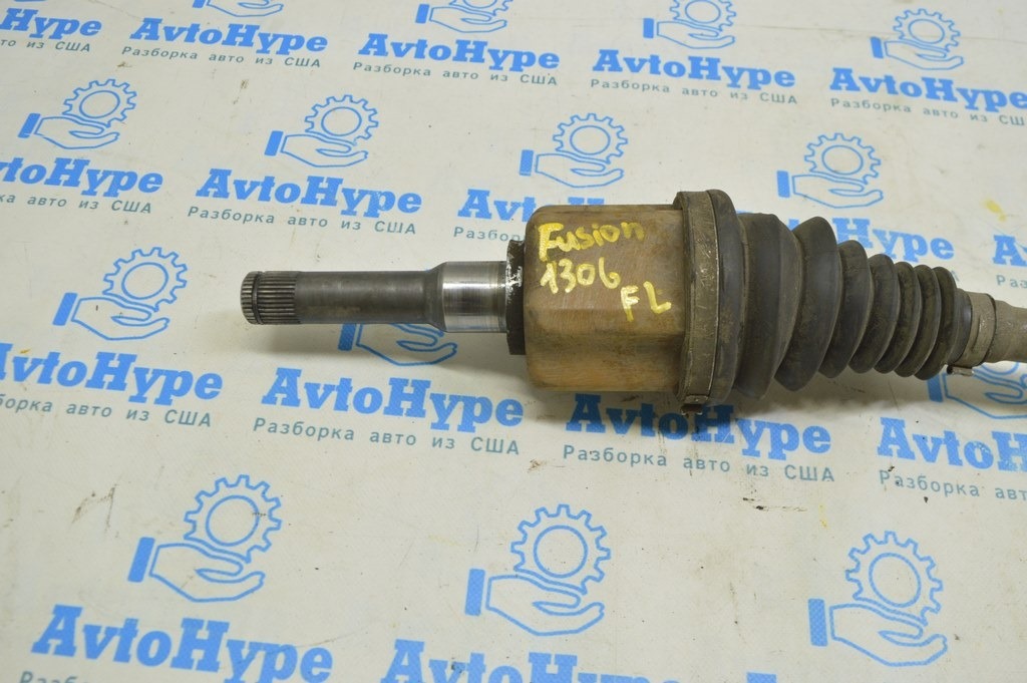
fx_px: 898
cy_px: 342
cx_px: 514
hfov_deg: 59.5
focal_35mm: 32
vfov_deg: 41.6
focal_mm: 21
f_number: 5.6
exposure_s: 1/20
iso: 400
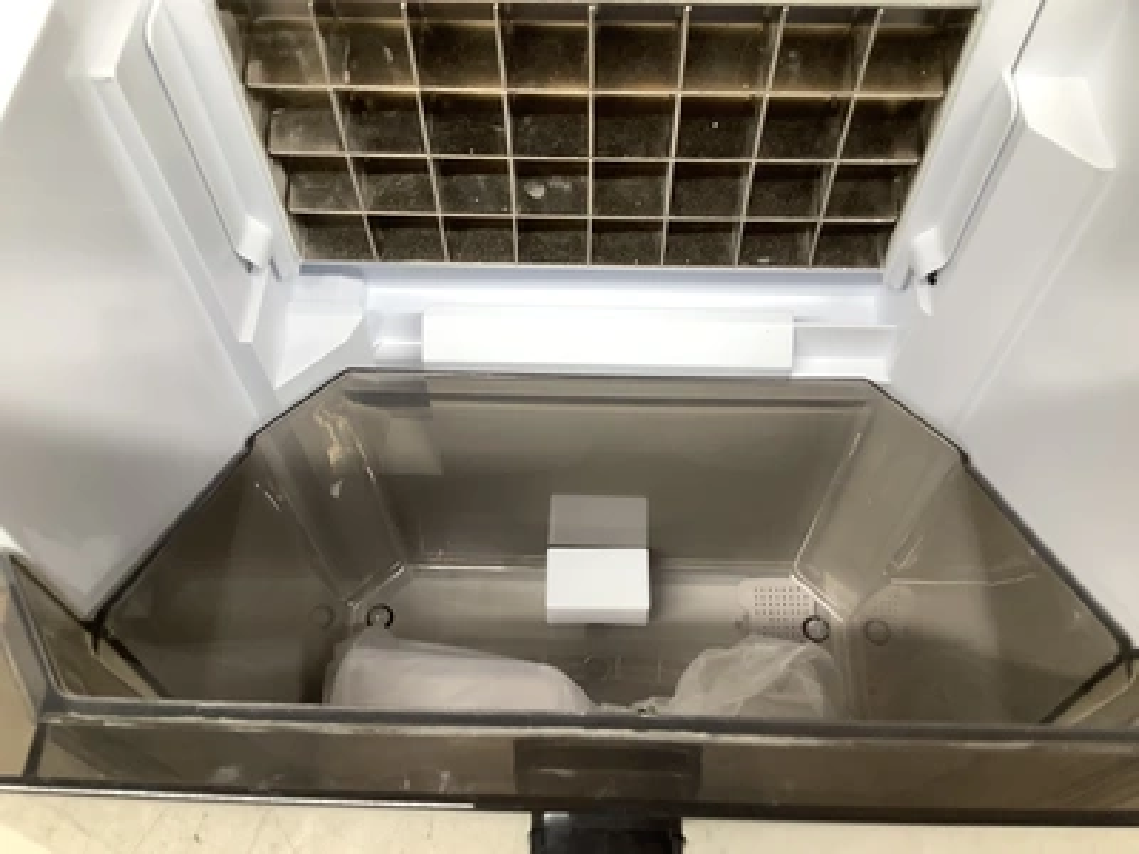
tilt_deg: -60.2
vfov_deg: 45.4
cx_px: 570
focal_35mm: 31
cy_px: 427
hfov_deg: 58.4
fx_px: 1020
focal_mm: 3.3
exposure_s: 1/60
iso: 80
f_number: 2.4
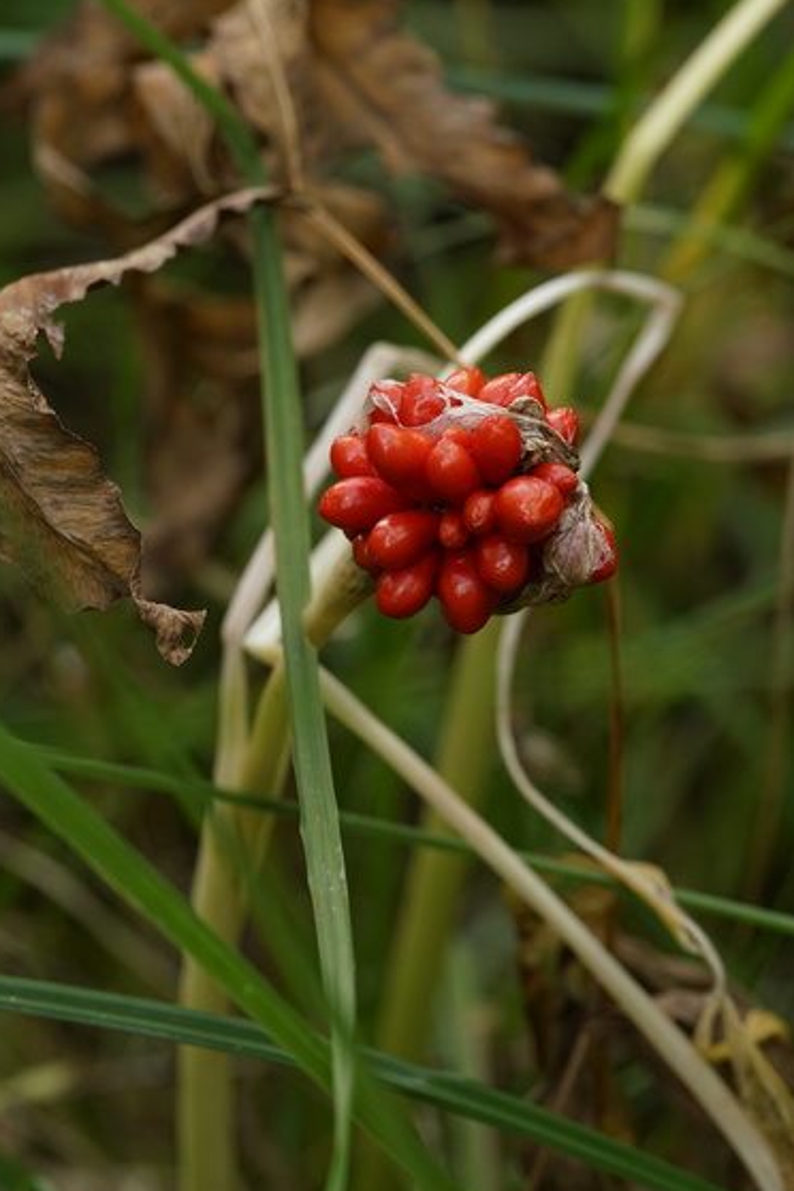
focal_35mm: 129
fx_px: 4267
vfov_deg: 15.9
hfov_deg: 10.6
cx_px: 431
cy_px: 480
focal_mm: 100
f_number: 7.1
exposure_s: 1/160
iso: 1000
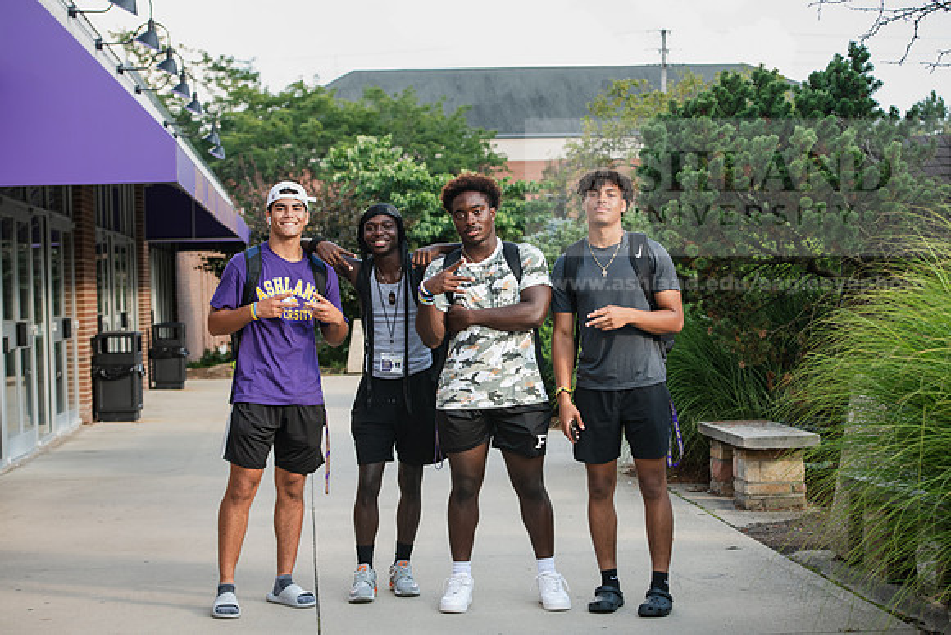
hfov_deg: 28.8
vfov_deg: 19.5
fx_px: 1850
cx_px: 476
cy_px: 318
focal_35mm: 70
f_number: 5
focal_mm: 70
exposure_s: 1/320
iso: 500
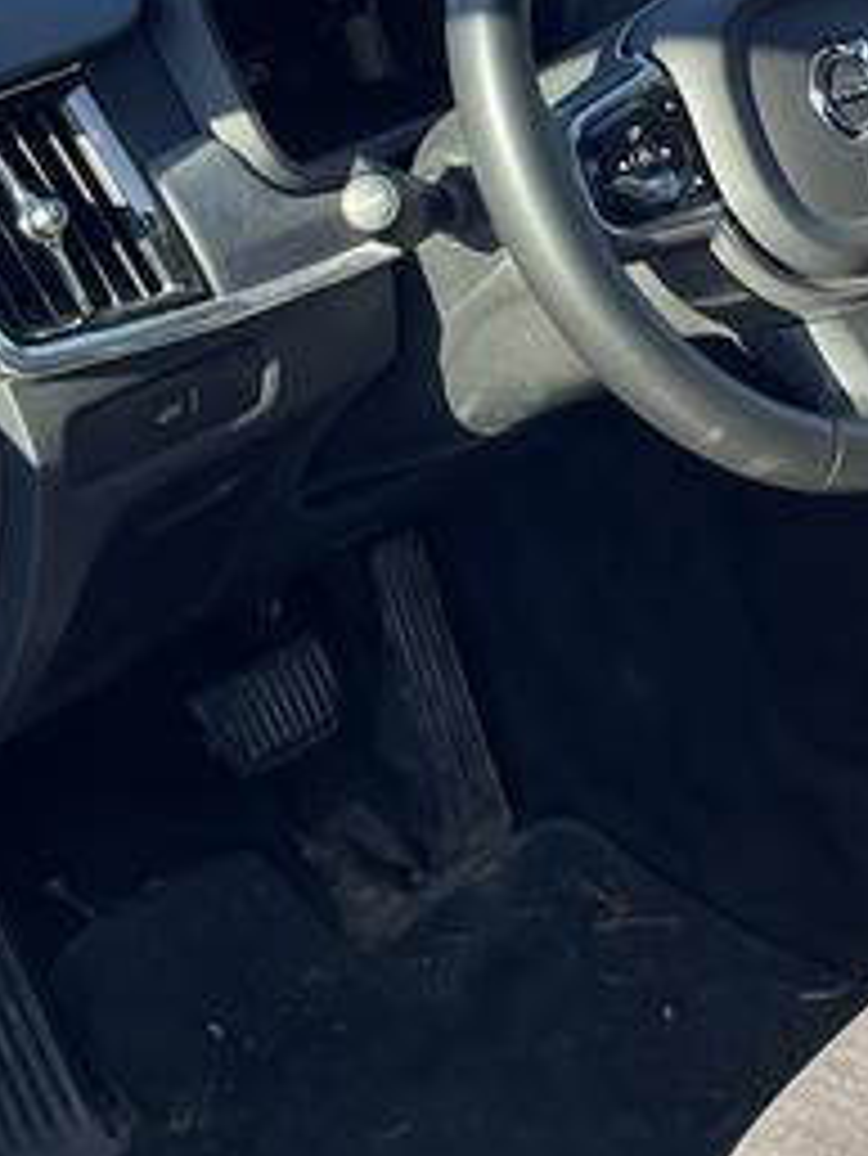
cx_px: 706
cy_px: 4
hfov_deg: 18.0
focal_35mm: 81
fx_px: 2706
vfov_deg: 23.1
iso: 32
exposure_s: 1/396
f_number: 1.6
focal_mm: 4.2
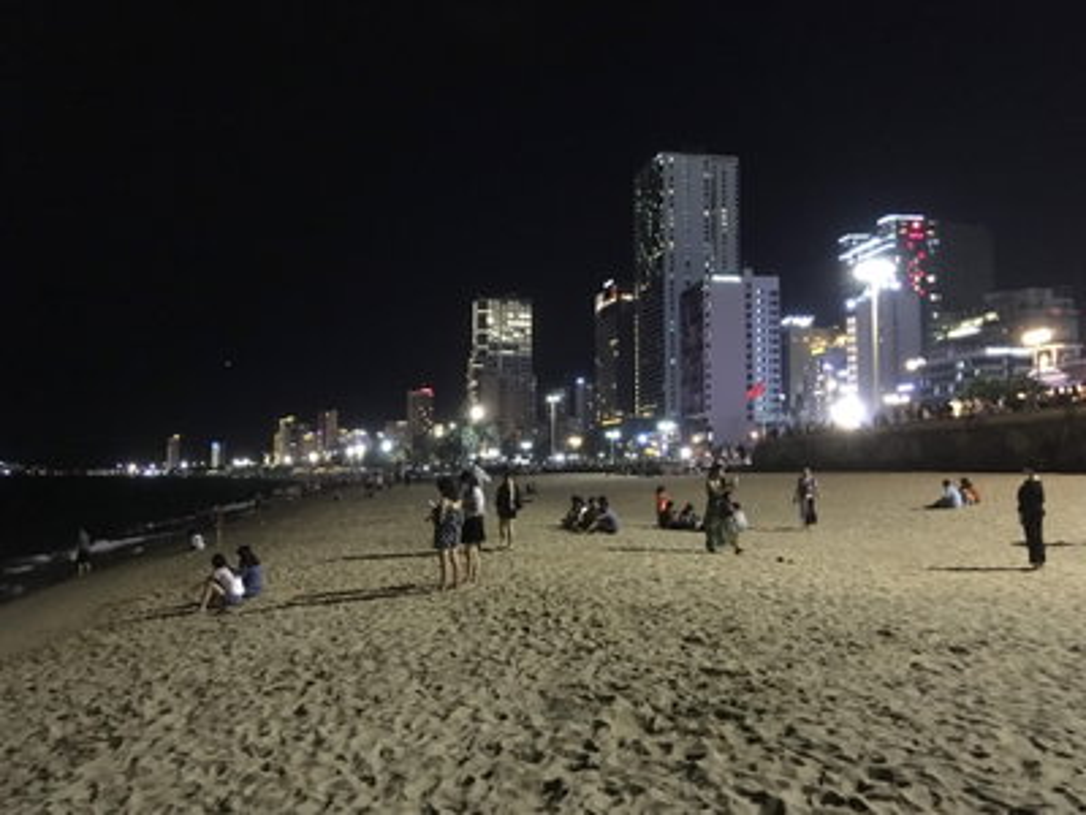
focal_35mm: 29
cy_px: 408
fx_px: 910
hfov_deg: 61.7
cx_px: 543
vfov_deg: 48.2
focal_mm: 4.15
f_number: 2.2
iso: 800
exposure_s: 1/17
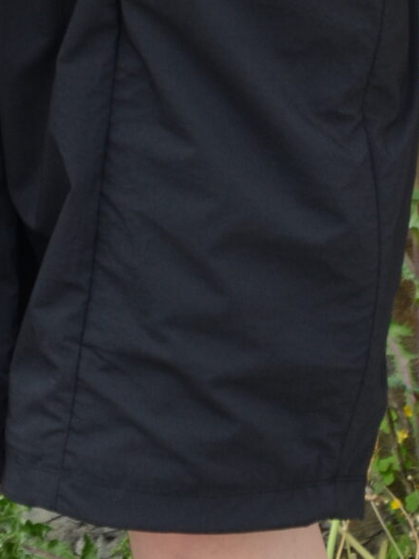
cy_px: -301
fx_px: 6230
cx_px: 55
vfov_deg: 5.1
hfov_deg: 3.8
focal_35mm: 386
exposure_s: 1/160
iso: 320
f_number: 6.3
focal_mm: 62
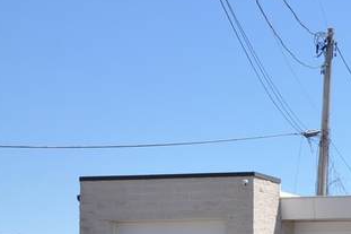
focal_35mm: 111
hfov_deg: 14.9
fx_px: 1082
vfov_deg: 12.2
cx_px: 716
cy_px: 248
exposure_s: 1/400
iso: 200
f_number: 10
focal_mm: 18
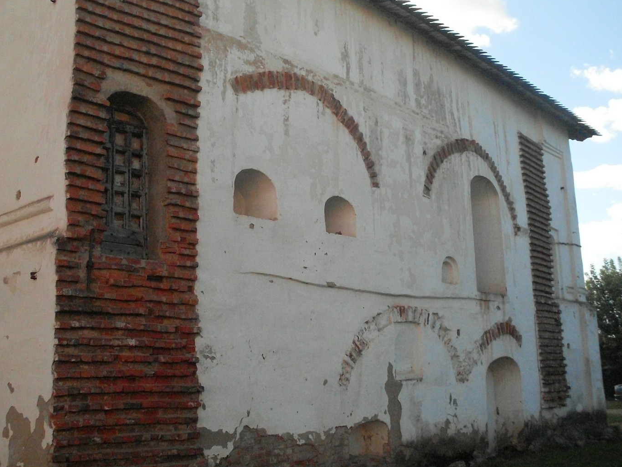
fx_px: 719
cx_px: 297
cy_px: 236
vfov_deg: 36.0
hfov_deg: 46.8
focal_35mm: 40
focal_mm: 6.3
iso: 400
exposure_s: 1/500
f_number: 8.4
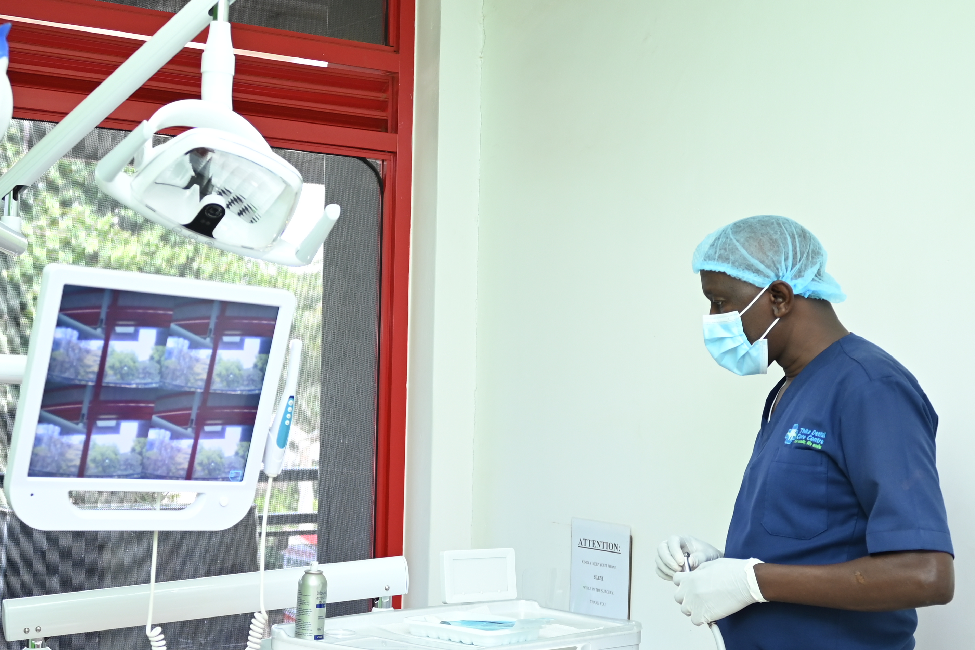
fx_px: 1571
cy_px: 368
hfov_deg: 34.5
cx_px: 509
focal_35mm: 58
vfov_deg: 23.4
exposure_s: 1/100
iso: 320
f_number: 2.8
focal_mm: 28
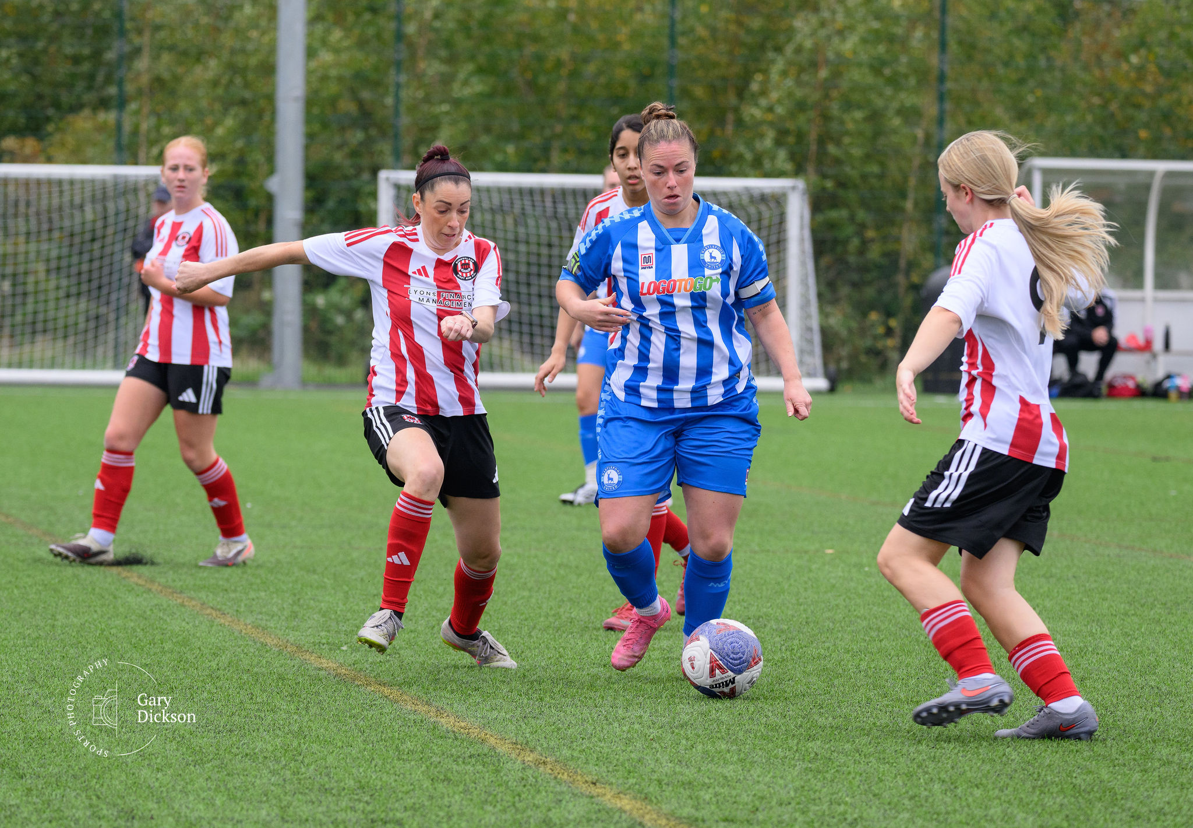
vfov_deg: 5.8
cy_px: 391
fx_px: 8130
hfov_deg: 8.4
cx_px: 593
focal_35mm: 242
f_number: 4.8
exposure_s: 1/1250
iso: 1000
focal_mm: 170
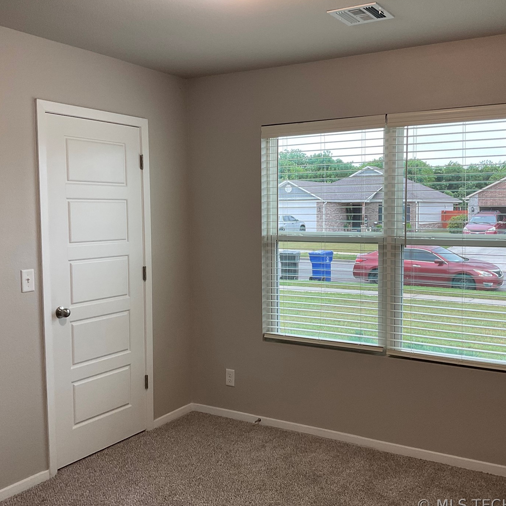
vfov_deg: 46.0
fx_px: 595
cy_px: 251
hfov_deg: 45.8
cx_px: 301
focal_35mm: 36
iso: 40
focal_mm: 3
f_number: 1.8
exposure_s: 1/60
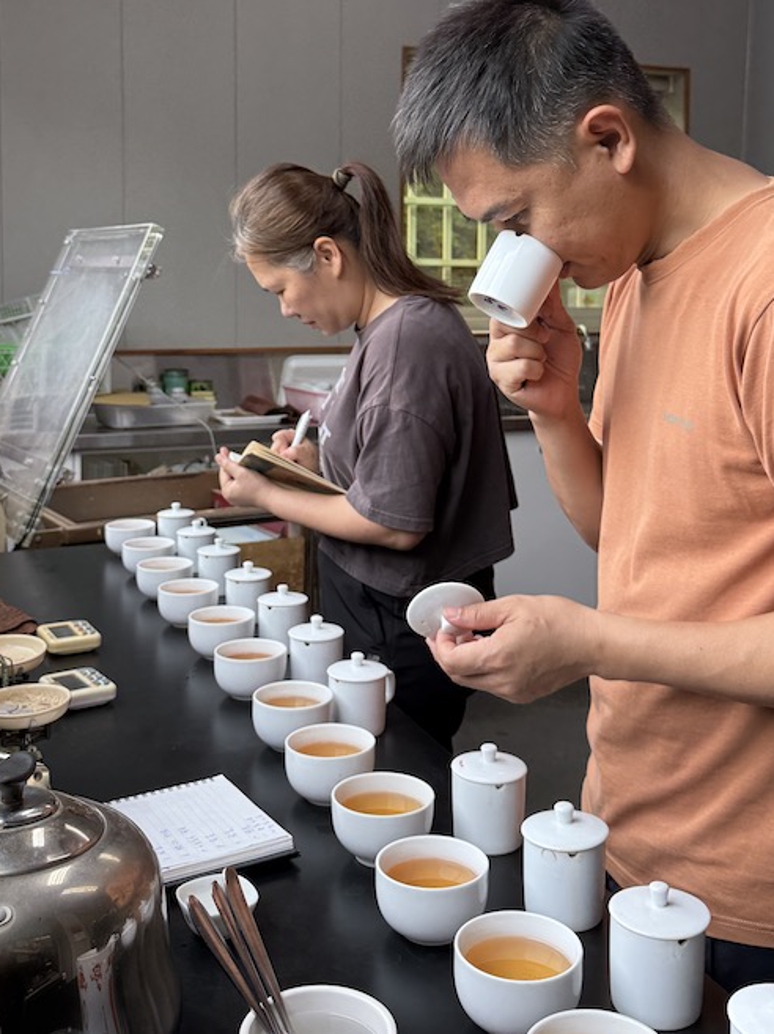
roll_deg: -0.2
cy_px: 334
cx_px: 385
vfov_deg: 47.0
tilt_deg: -3.6
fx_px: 1164
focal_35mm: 39
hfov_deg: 36.8
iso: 125
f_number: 1.78
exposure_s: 1/237
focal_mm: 6.76
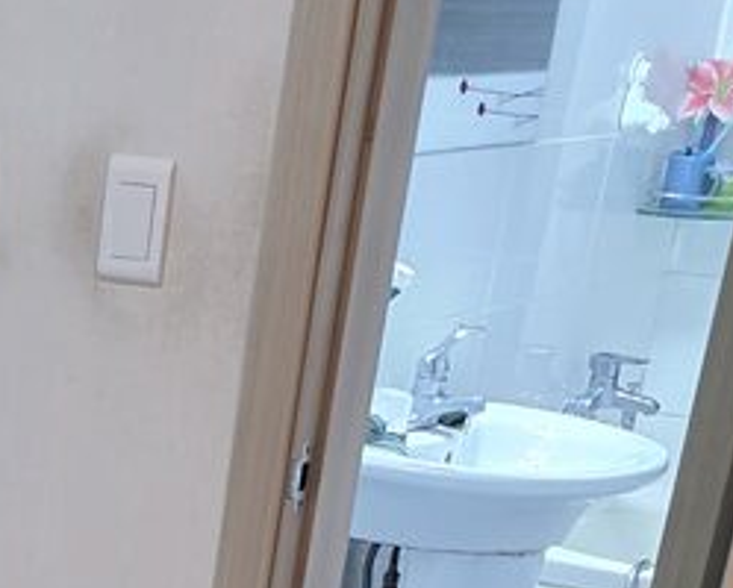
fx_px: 2347
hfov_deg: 16.5
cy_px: 1352
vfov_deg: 11.9
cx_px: -303
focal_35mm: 108
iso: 640
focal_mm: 6.25
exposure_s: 1/120
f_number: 1.7
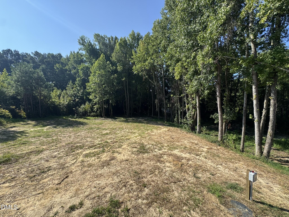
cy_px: 108
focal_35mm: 14
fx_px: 117
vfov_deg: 85.7
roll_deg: -0.9
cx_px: 144
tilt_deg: -3.0
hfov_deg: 102.1
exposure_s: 1/858
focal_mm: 2.22
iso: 50
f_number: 2.2
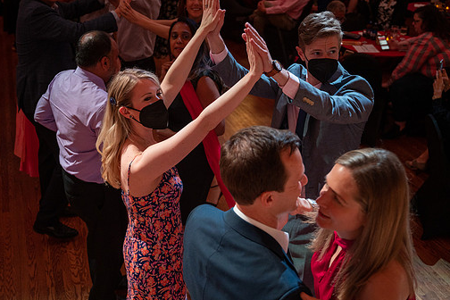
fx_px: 562
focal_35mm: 45
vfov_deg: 29.9
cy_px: 150
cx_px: 205
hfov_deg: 43.6
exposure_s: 1/160
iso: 1600
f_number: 4
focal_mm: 39
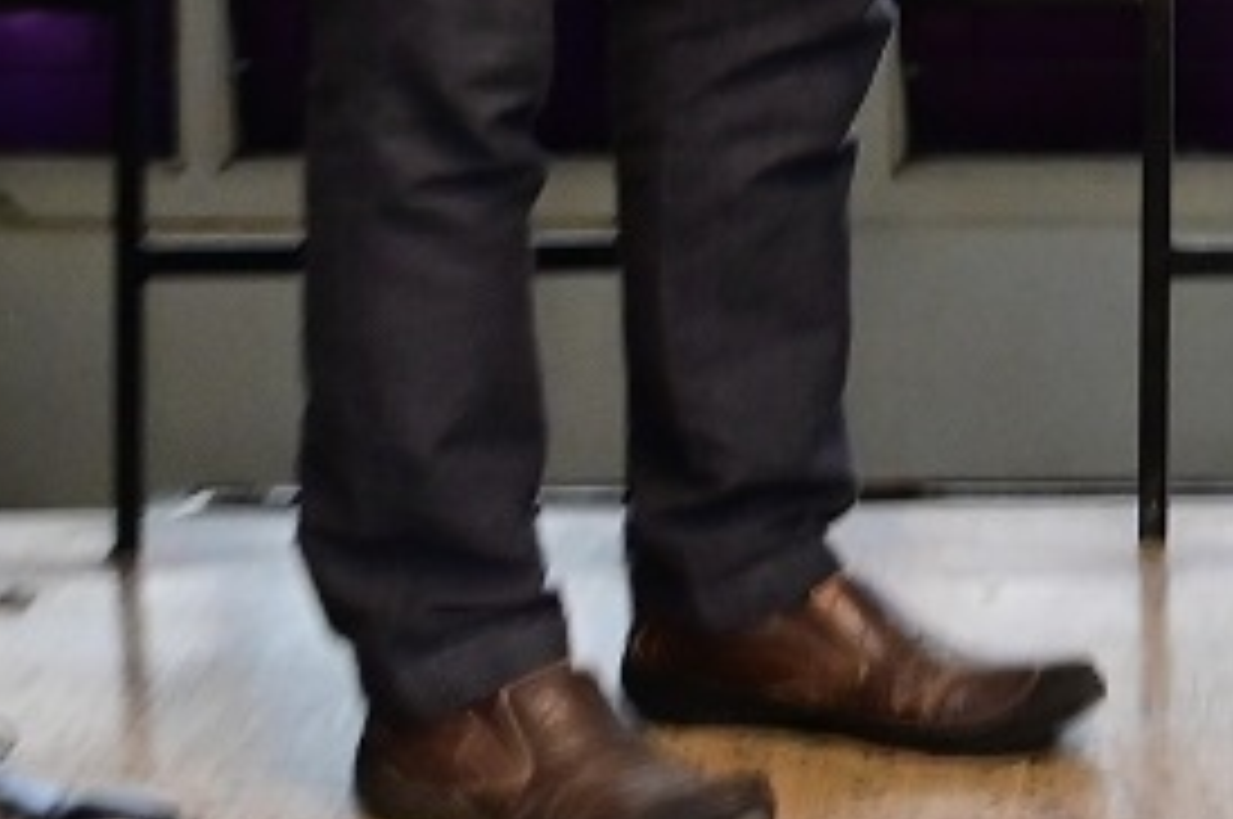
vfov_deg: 5.7
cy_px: -1206
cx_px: 2502
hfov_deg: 8.4
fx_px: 7936
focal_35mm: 232
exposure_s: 1/100
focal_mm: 42
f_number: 5
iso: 2000
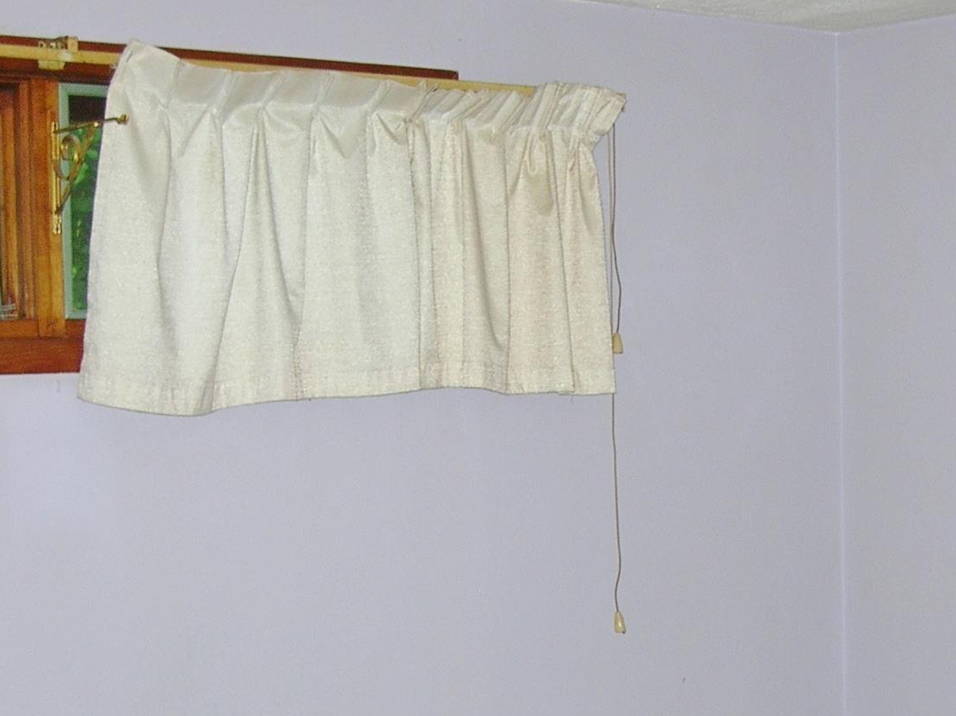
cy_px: 605
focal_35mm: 75
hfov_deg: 25.6
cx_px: 757
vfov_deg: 19.4
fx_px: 2070
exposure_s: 1/60.1
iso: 55
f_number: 2.7
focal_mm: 6
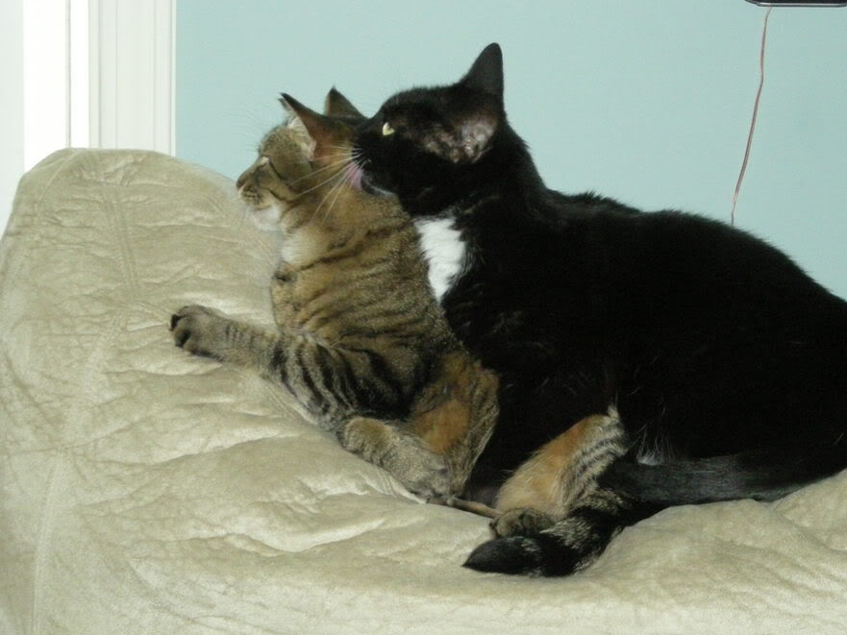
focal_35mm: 122
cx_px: 461
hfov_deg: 16.1
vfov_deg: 12.1
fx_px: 2986
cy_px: 333
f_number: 4.7
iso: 430
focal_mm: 17.1
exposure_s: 1/60
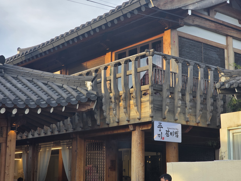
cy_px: 90
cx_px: 120
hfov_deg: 28.2
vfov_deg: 21.3
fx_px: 480
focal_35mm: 69
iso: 80
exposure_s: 1/359
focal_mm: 7.9
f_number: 2.4
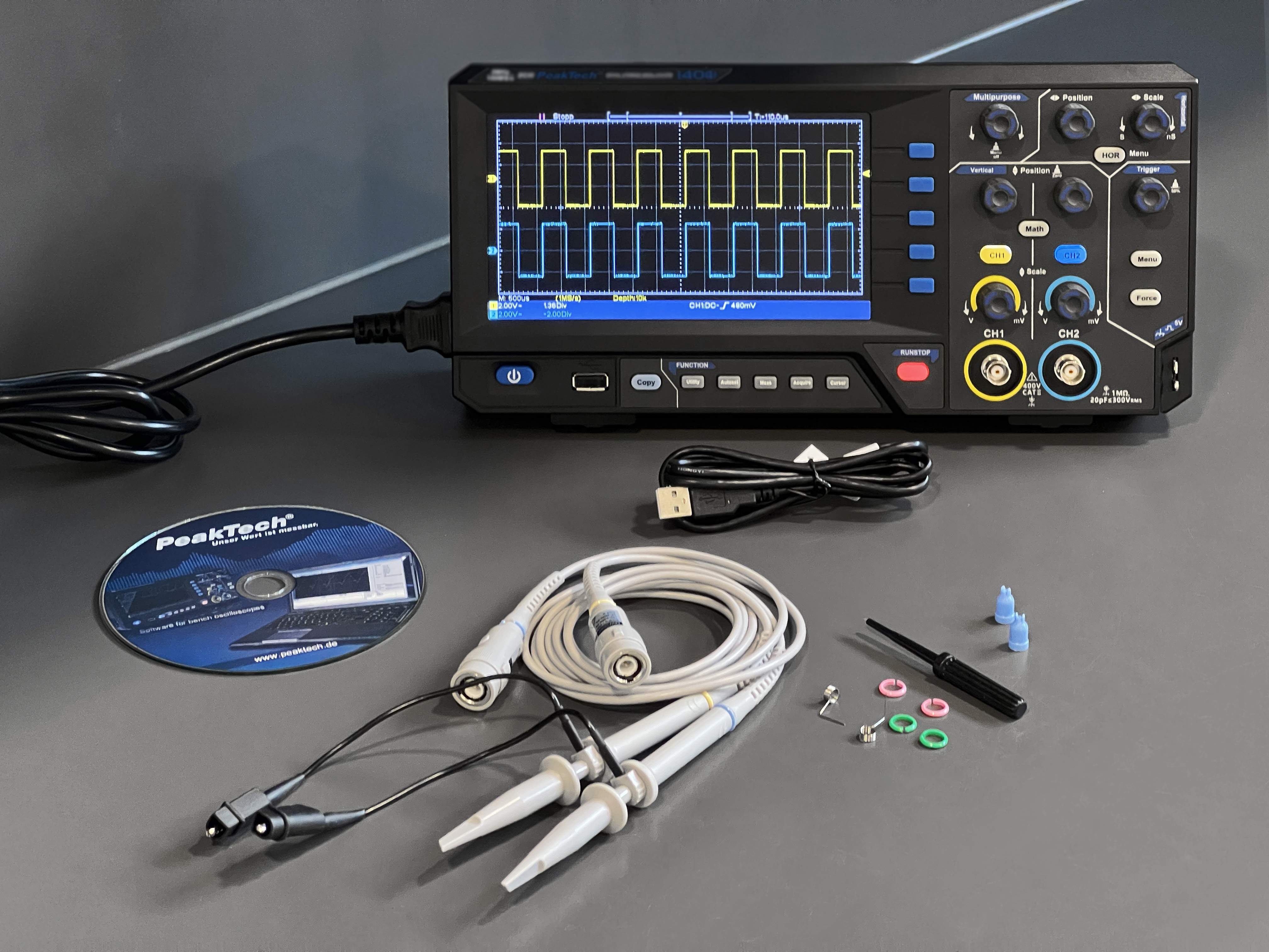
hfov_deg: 25.3
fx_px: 2823
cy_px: 476
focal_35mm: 77
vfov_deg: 19.1
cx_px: 634
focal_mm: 9
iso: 400
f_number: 2.8
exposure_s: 1/50
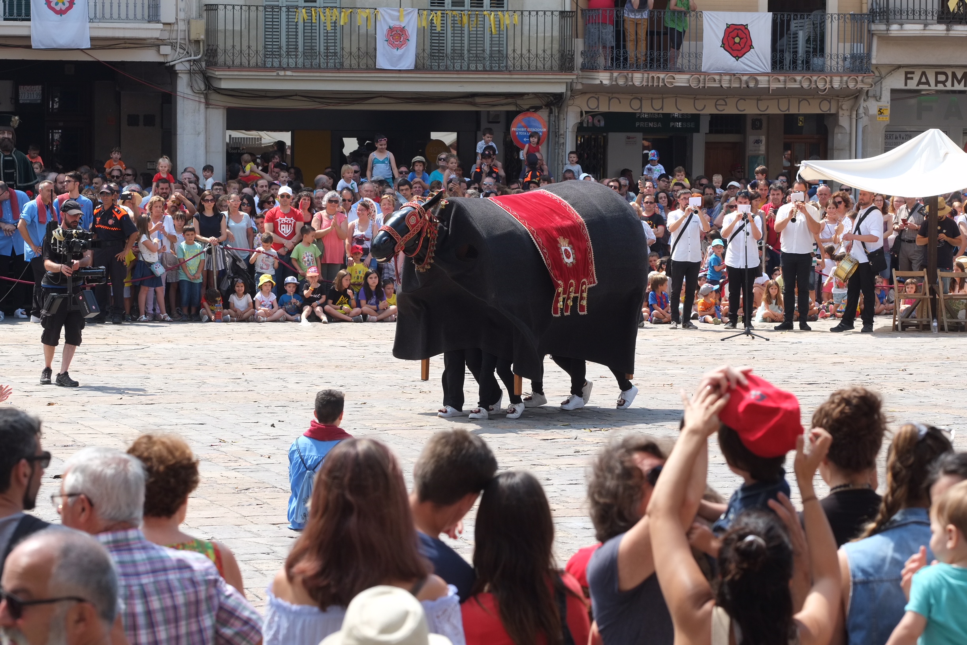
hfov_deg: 15.2
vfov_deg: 10.2
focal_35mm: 135
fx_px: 3626
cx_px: 484
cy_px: 322
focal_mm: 90
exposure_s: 1/500
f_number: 7.1
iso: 640
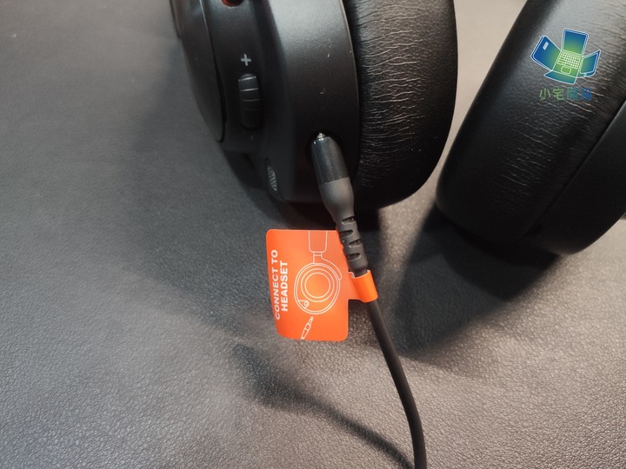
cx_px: 313
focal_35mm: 26
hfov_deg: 67.3
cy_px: 234
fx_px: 470
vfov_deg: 53.1
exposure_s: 1/60
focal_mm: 4.75
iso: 2621
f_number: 1.75
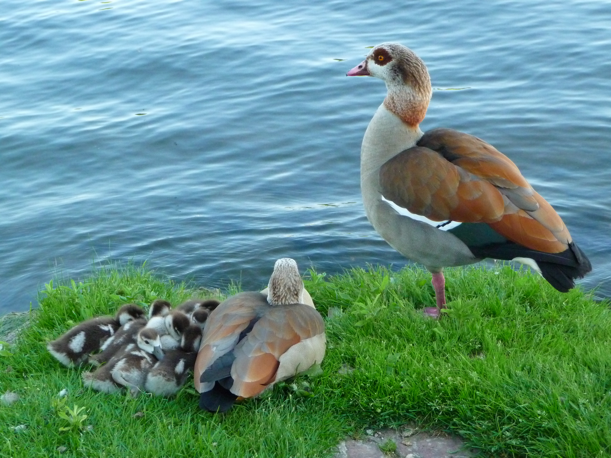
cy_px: 229
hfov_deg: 19.1
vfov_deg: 14.4
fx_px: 1818
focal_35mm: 103
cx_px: 306
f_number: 4.7
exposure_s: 1/200
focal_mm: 17.5
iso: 640
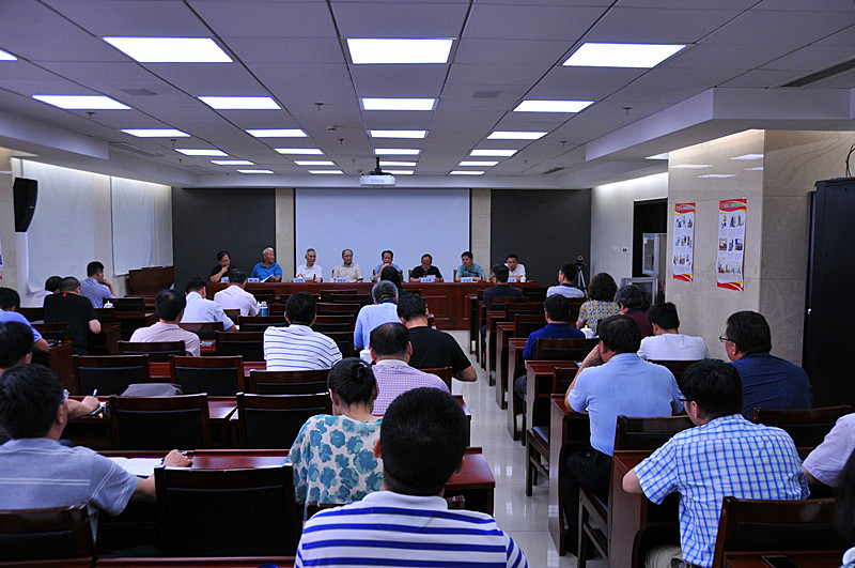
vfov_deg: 39.9
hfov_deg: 57.3
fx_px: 783
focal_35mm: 33
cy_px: 284
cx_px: 428
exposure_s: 1/40
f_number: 3.8
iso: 400
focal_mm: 22
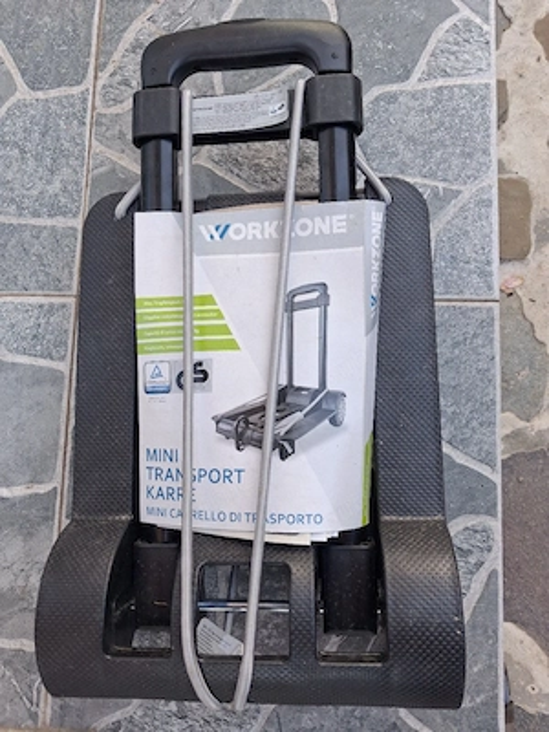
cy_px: 366
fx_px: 571
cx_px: 274
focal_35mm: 27
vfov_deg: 65.3
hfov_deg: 51.4
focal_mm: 4
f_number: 1.8
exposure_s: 1/120
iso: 64
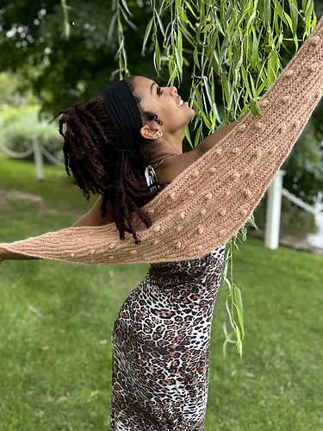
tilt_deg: -13.0
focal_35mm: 26
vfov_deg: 67.3
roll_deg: +3.5
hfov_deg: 53.1
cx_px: 162
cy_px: 216
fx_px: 323
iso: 125
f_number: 1.5
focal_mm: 5.7
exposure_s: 1/116
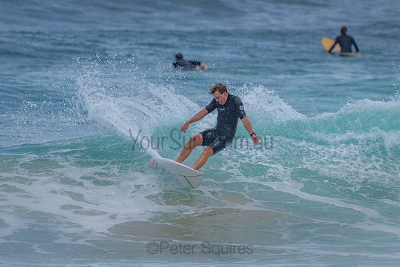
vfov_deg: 2.2
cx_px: 196
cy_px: 139
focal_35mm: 613
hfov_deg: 3.4
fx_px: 6809
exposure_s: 1/2000
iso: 280
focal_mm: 500
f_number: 5.6
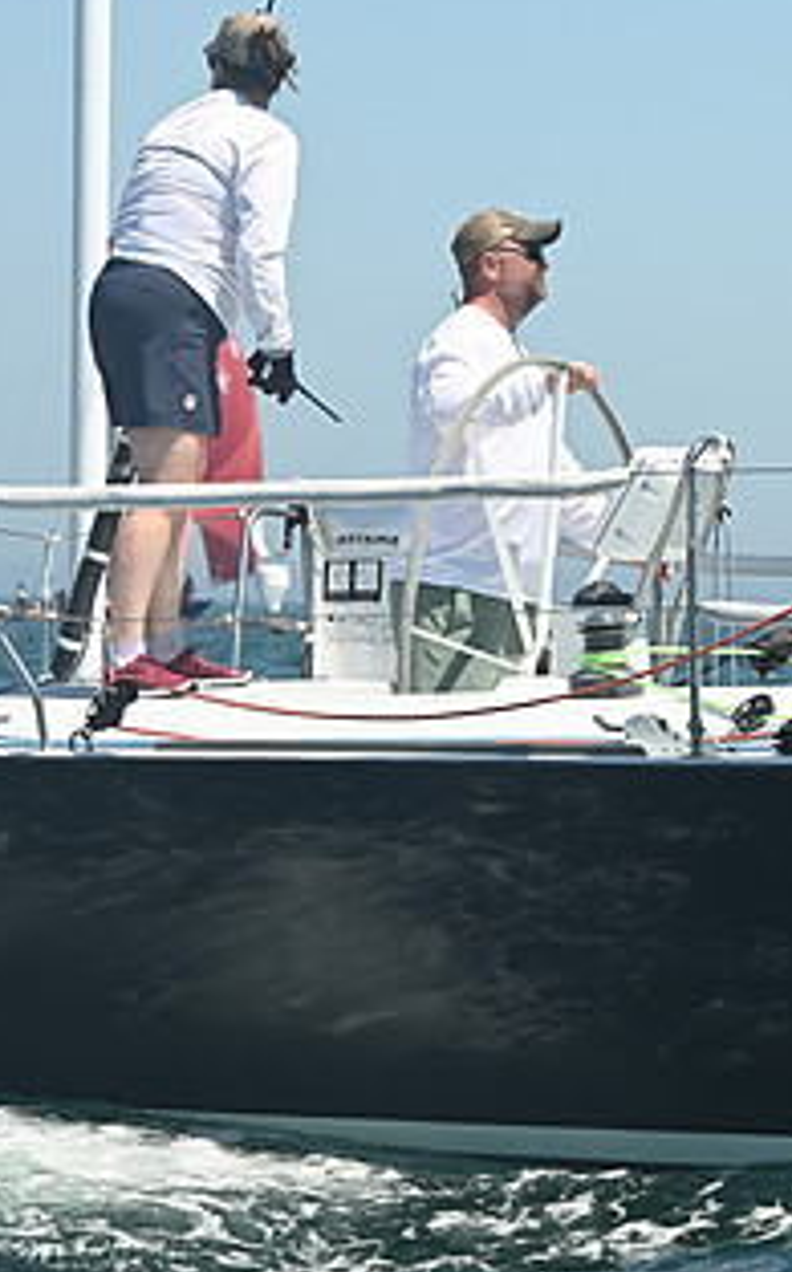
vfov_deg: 9.2
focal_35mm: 227
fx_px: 7858
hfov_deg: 5.7
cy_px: 628
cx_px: 894
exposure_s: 1/1000
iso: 320
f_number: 7.1
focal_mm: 120
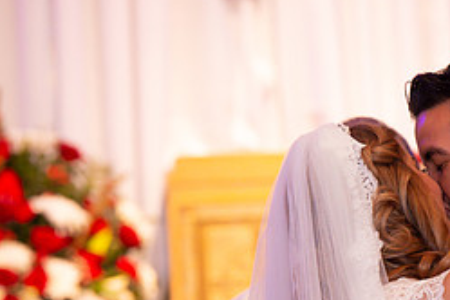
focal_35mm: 396
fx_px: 4950
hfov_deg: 5.2
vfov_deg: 3.5
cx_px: 437
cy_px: 211
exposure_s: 1/60
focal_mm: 170
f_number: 4.5
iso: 1250
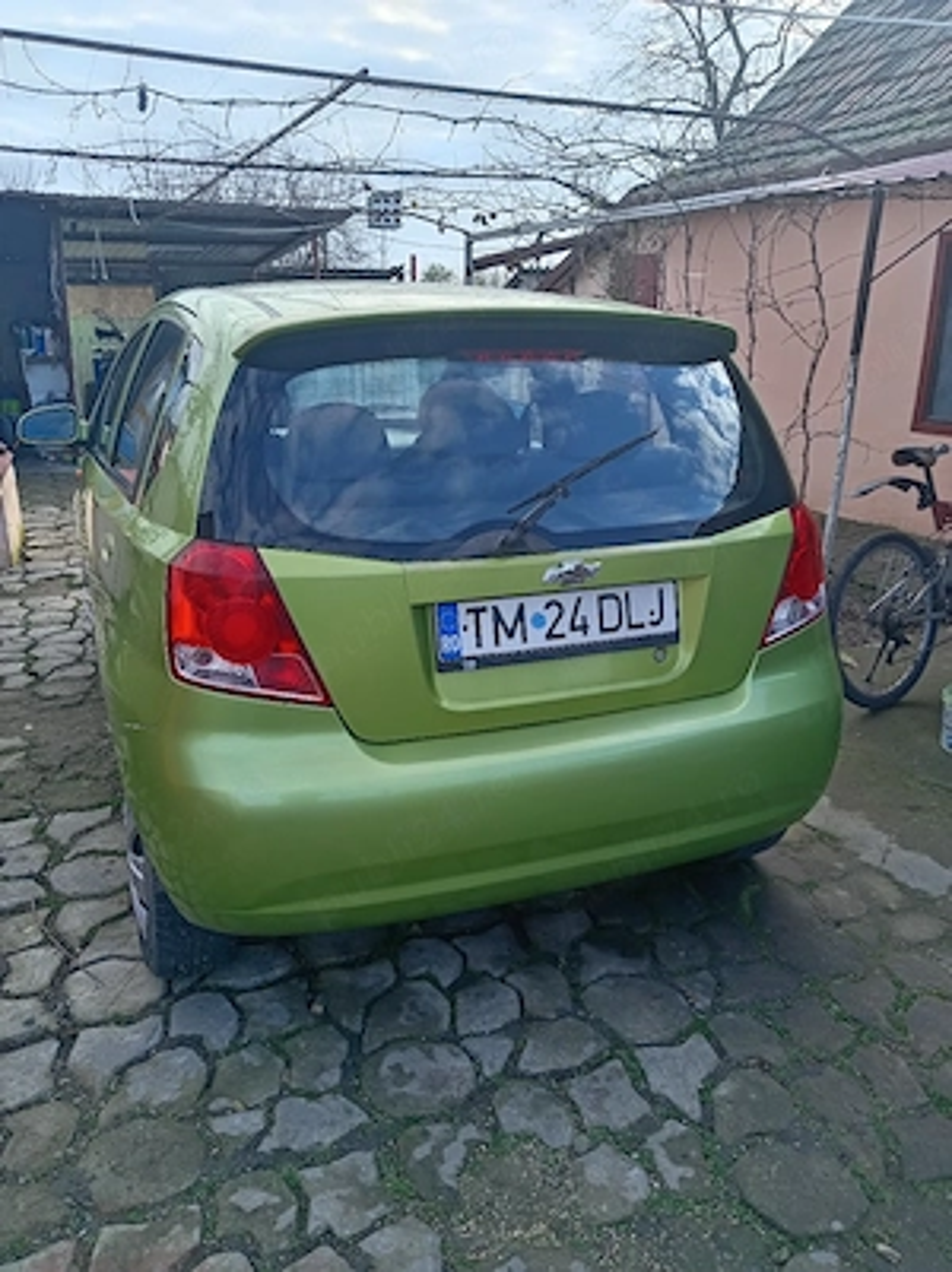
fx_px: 992
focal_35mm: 27
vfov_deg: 65.4
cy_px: 636
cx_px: 476
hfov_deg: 51.3
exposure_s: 1/149
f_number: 1.8
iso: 100
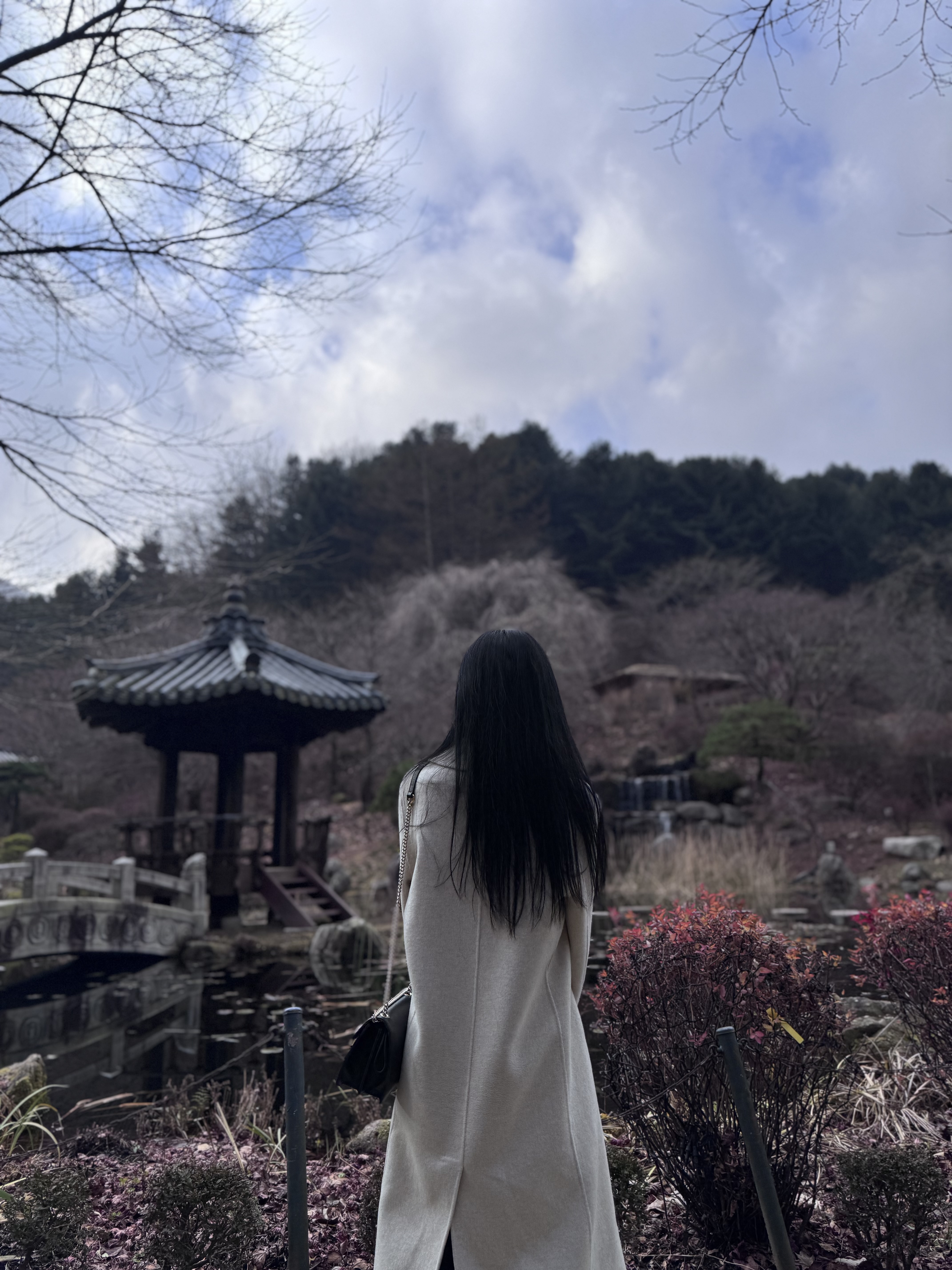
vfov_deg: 71.6
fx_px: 880
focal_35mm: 24
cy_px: 635
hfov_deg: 56.8
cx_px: 476
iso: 80
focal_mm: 6.76
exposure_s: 1/4310
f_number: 1.78
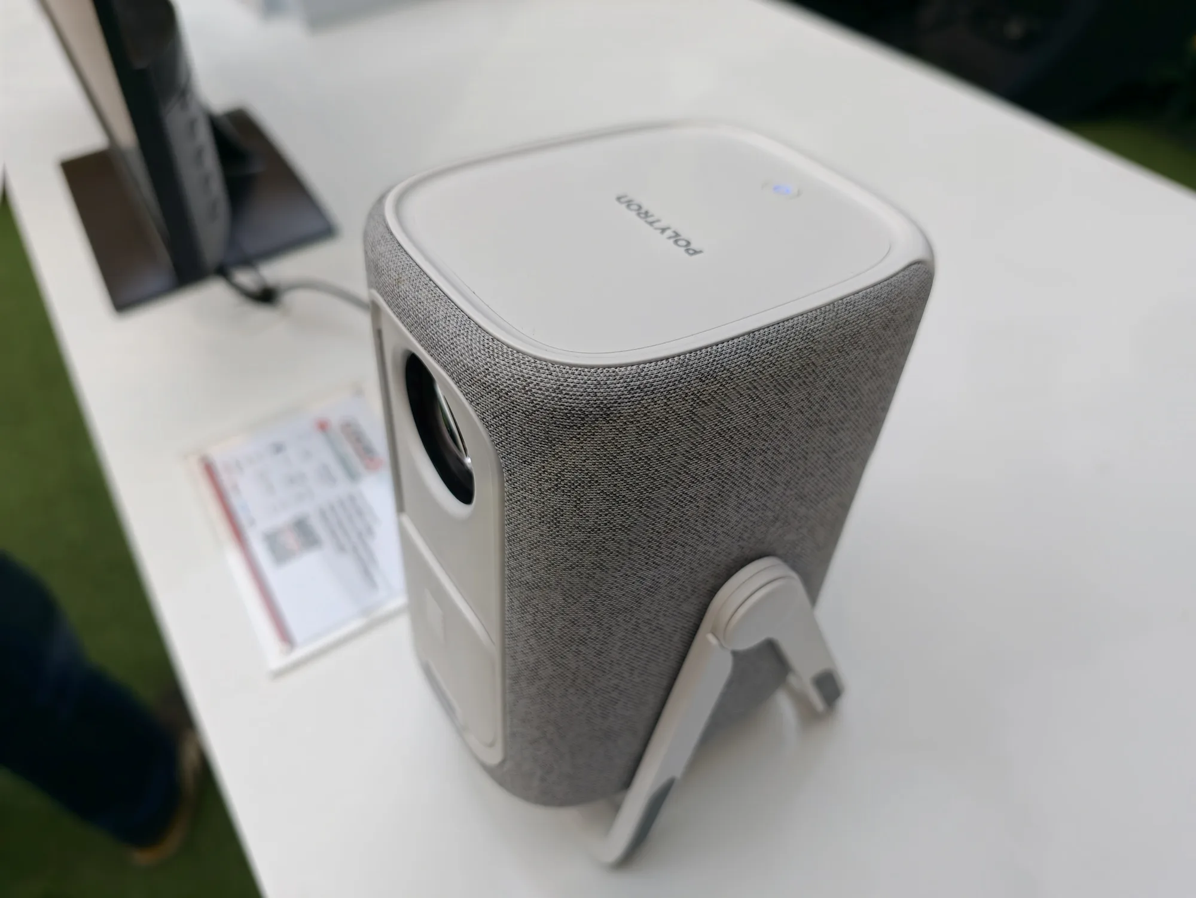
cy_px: 449
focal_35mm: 23
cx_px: 598
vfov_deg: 58.9
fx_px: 795
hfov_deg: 73.9
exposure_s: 1/258
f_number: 1.5
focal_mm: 7.73
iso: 125
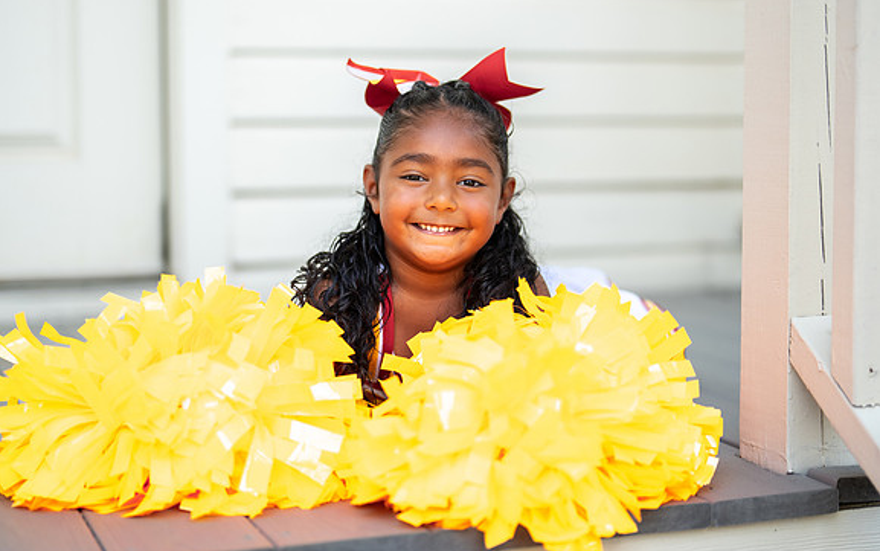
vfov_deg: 19.2
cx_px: 427
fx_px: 1631
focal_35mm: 68
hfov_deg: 30.2
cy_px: 245
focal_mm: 50
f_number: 1.2
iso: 100
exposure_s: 1/2000
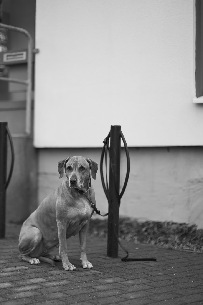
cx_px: 79
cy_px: 145
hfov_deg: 18.6
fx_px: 618
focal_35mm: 73
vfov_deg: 27.7
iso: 50
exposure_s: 1/100
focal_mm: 50
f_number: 0.9
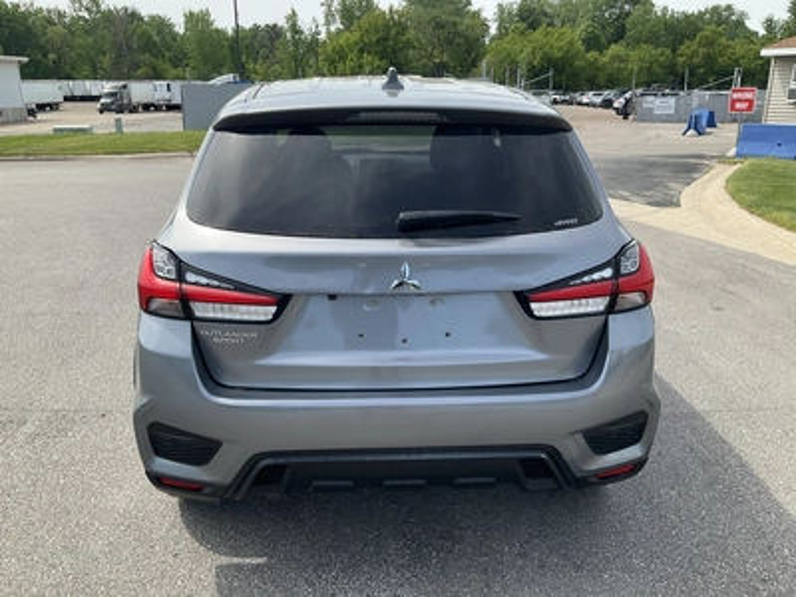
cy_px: 298
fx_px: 667
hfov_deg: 61.7
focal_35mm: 29
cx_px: 398
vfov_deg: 48.2
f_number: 1.8
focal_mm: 3
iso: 25
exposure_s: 1/855
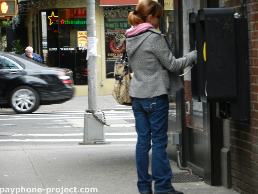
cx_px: 129
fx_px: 1230
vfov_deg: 9.0
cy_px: 97
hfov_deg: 12.0
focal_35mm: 165
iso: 280
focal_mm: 29.7
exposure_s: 1/40
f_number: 5.3
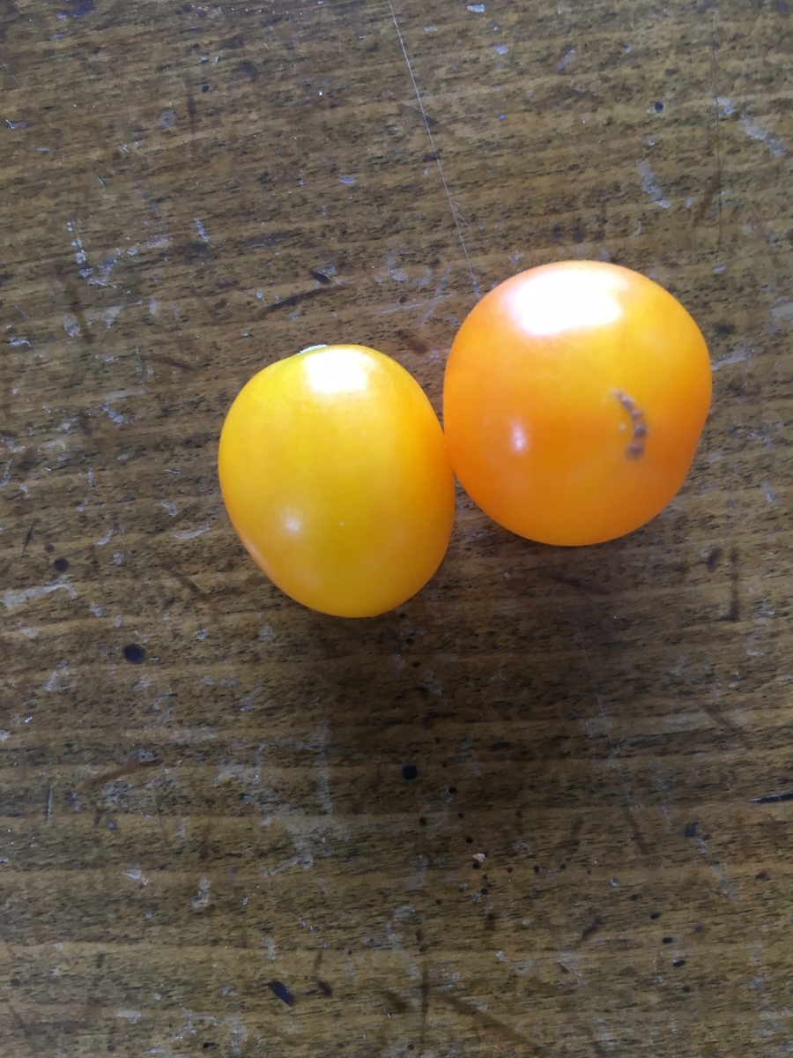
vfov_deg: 61.7
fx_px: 886
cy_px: 529
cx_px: 396
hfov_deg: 48.2
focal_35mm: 29
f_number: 2.2
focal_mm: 4.15
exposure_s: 1/30
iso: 64
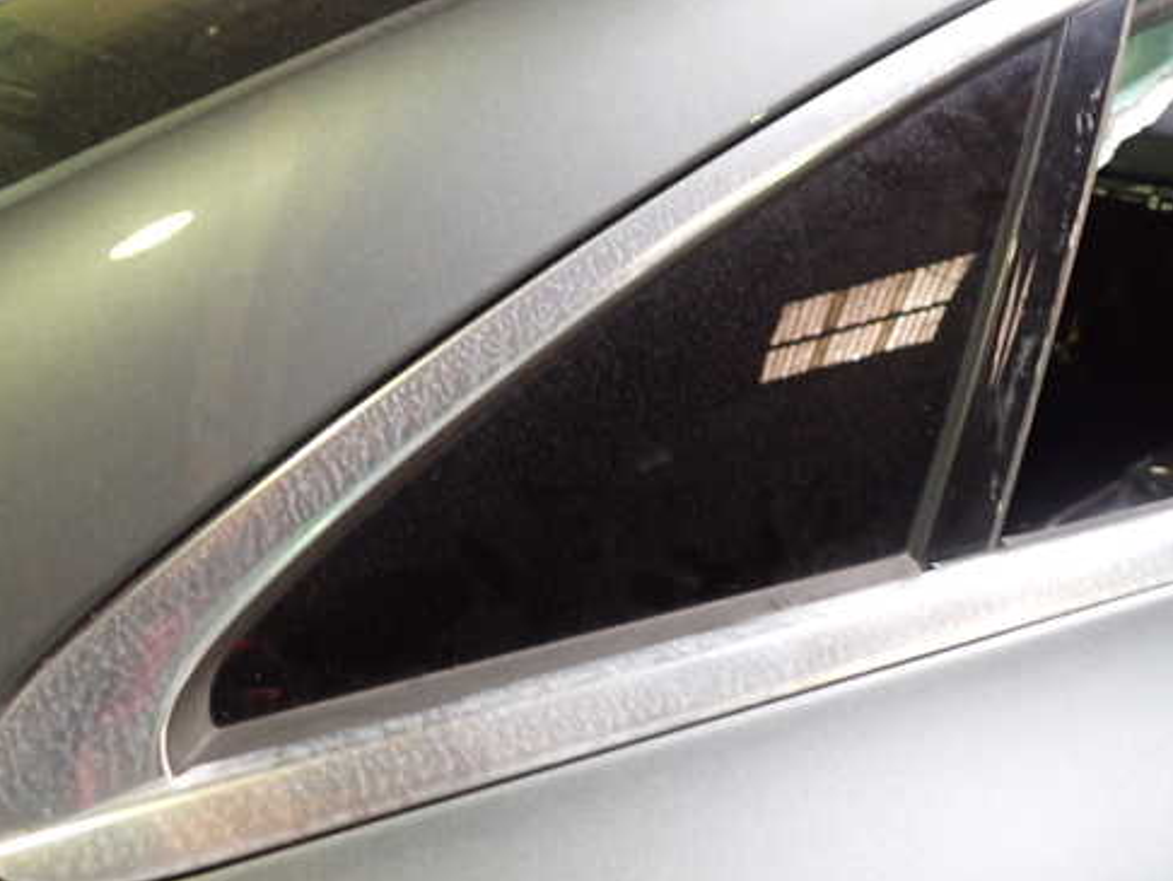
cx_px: 586
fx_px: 1254
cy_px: 444
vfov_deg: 38.7
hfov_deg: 50.1
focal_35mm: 37
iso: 400
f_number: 2.3
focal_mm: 5.4
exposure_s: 1/30
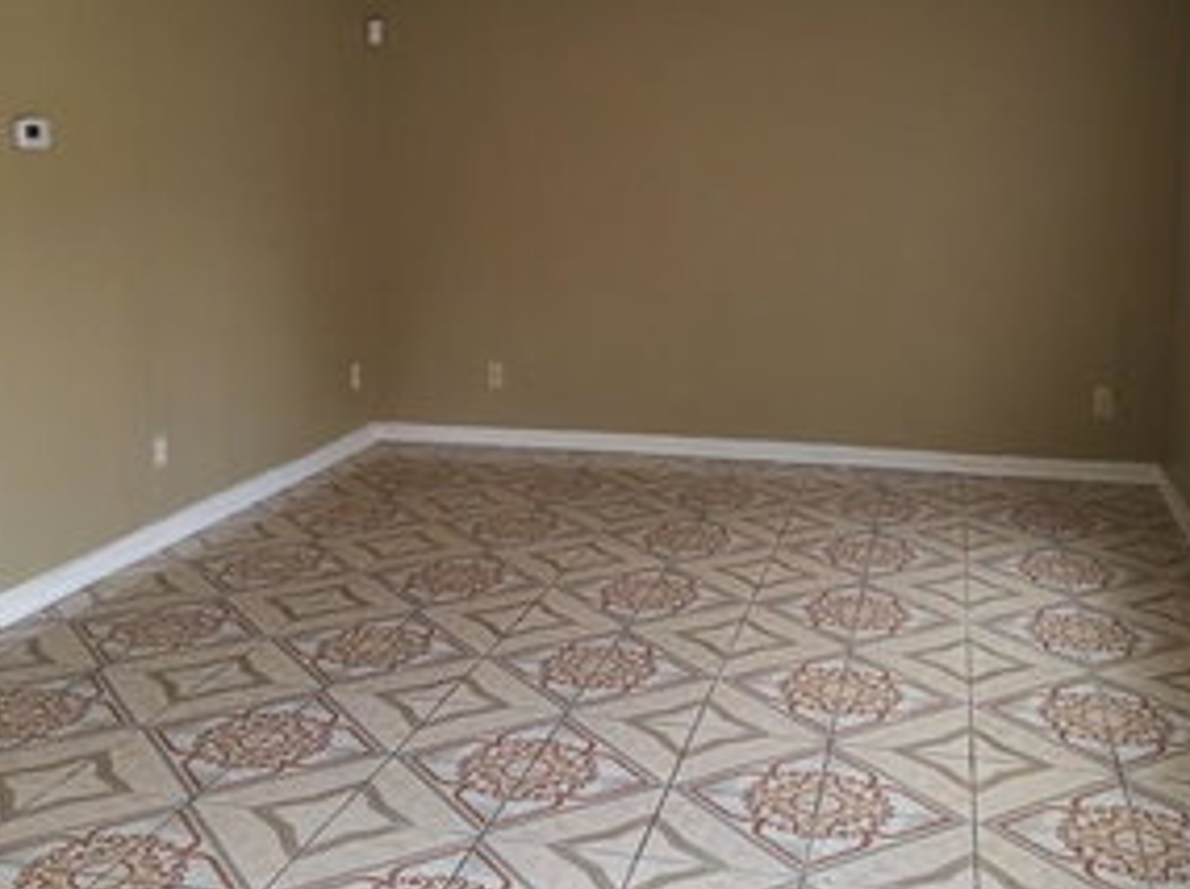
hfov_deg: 47.8
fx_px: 1339
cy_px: 292
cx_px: 658
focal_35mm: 39
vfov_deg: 36.3
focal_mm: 4.25
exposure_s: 1/50
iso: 64
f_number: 1.7
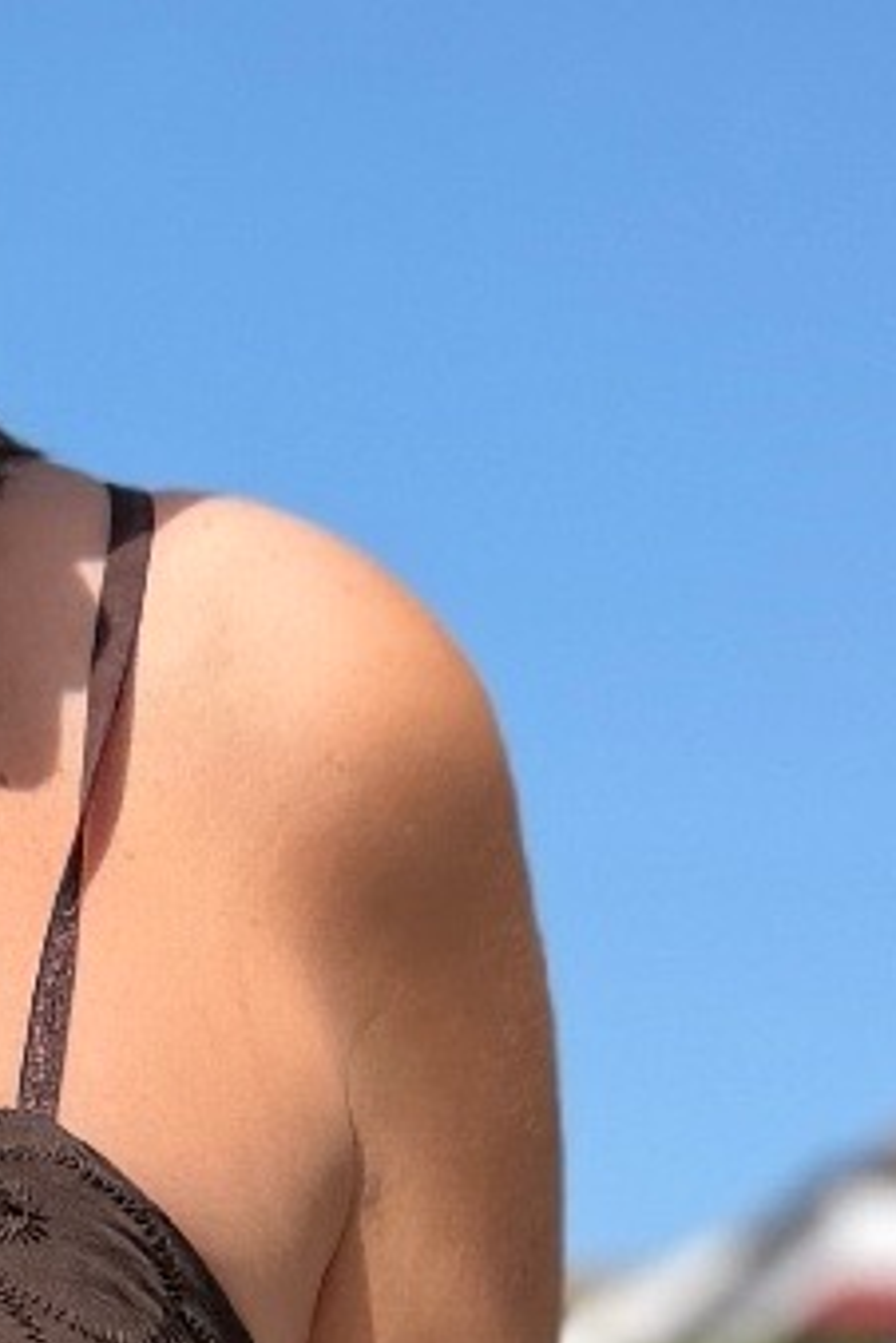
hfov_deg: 7.5
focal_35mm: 180
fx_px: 6719
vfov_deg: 10.0
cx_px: -323
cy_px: 3221
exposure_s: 1/3759
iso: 80
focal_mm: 6.76
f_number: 1.78
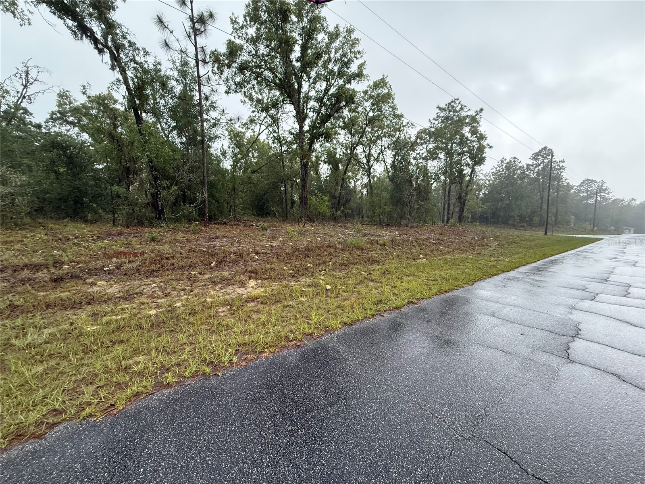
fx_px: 261
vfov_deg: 85.7
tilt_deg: -4.2
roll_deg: +0.0
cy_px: 242
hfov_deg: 102.1
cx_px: 322
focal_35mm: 14
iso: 320
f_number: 2.2
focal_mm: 2.22
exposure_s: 1/99
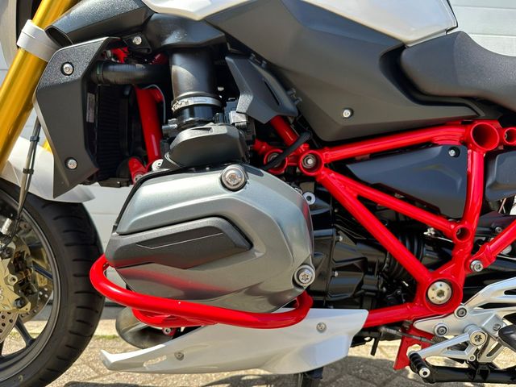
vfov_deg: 56.8
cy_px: 194
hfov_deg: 71.6
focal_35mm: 24
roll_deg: -2.1
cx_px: 258
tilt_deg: +0.5
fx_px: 358
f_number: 1.78
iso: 80
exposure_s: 1/638
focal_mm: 6.86
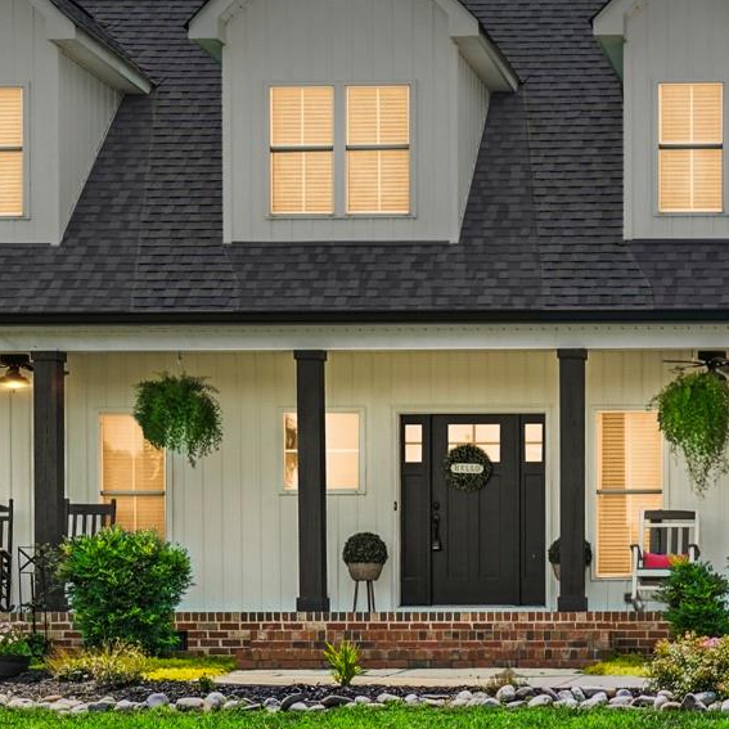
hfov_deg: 18.4
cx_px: 859
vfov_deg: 19.3
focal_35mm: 90
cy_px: 339
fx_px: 2144
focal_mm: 20
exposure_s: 1/500
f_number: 4.5
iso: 100
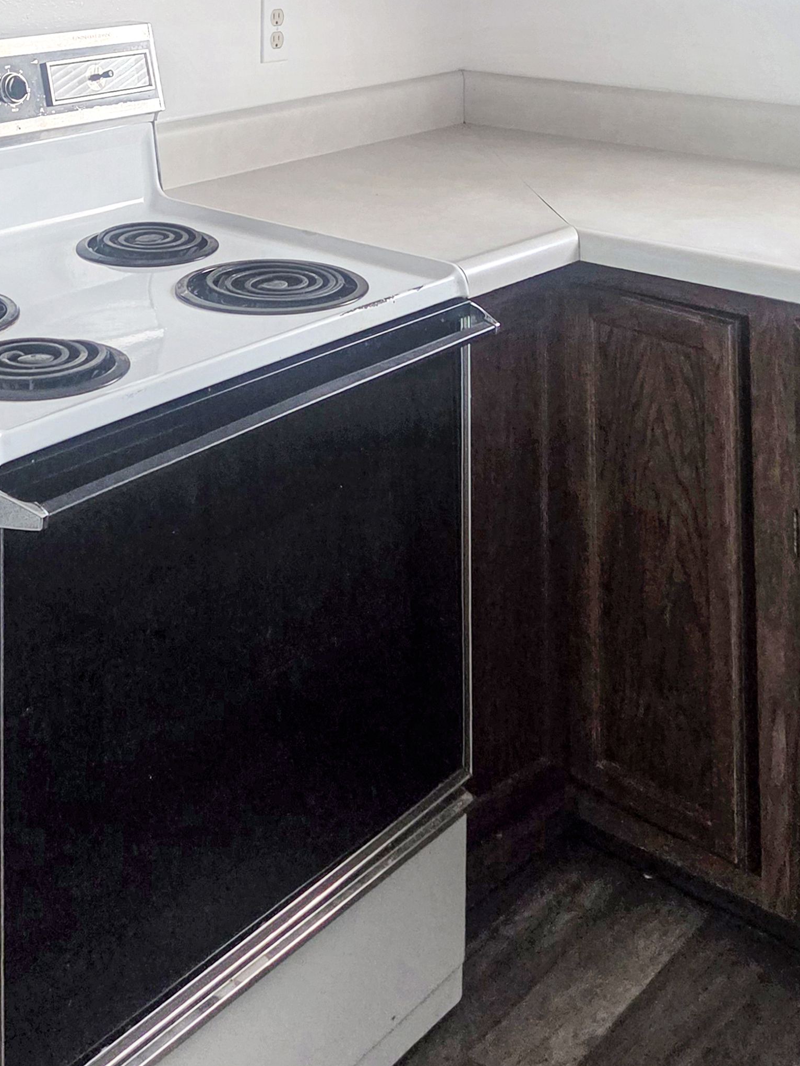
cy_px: 180
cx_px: 270
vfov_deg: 40.0
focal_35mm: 45
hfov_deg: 31.9
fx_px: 1387
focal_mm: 5.4
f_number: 1.8
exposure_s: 1/120
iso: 640
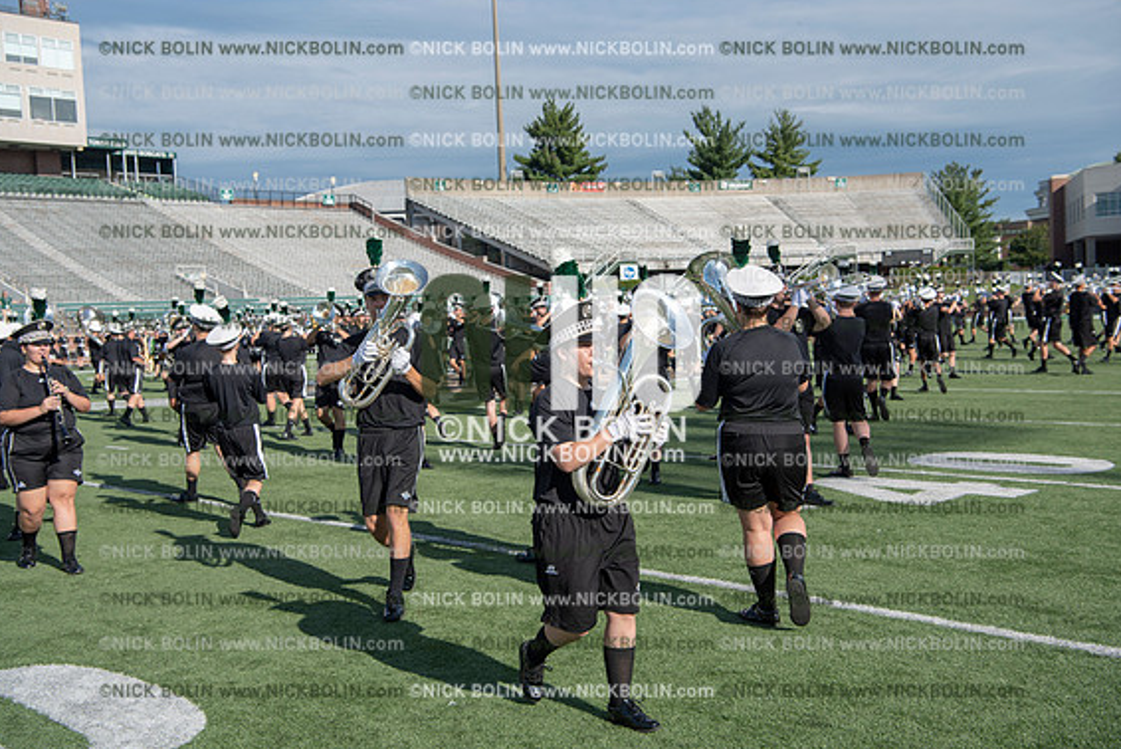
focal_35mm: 41
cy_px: 370
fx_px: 1277
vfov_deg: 32.7
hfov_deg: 47.4
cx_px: 560
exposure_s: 1/640
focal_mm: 40
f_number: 5.6
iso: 100
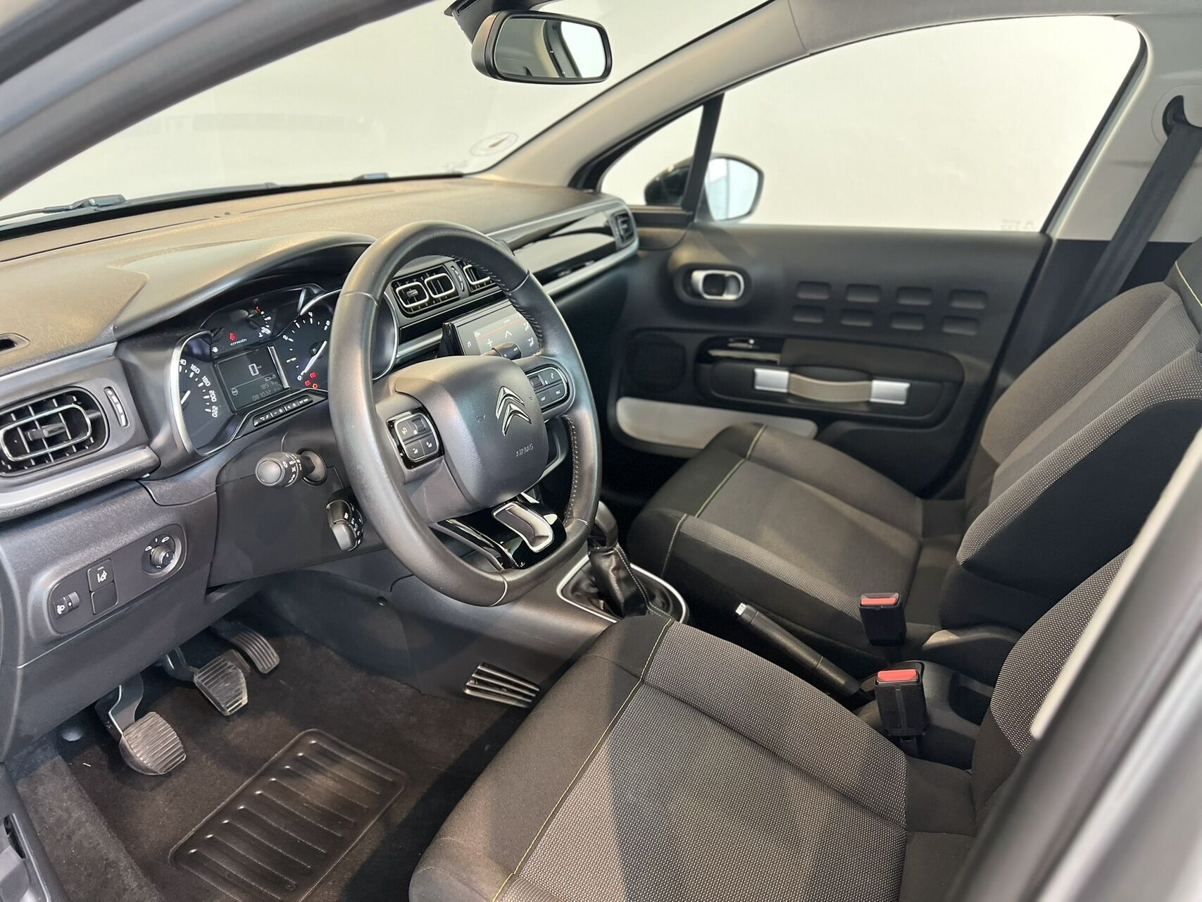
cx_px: 601
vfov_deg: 53.1
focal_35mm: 26
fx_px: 903
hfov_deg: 67.3
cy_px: 451
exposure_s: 1/50
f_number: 1.5
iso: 160
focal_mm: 5.7
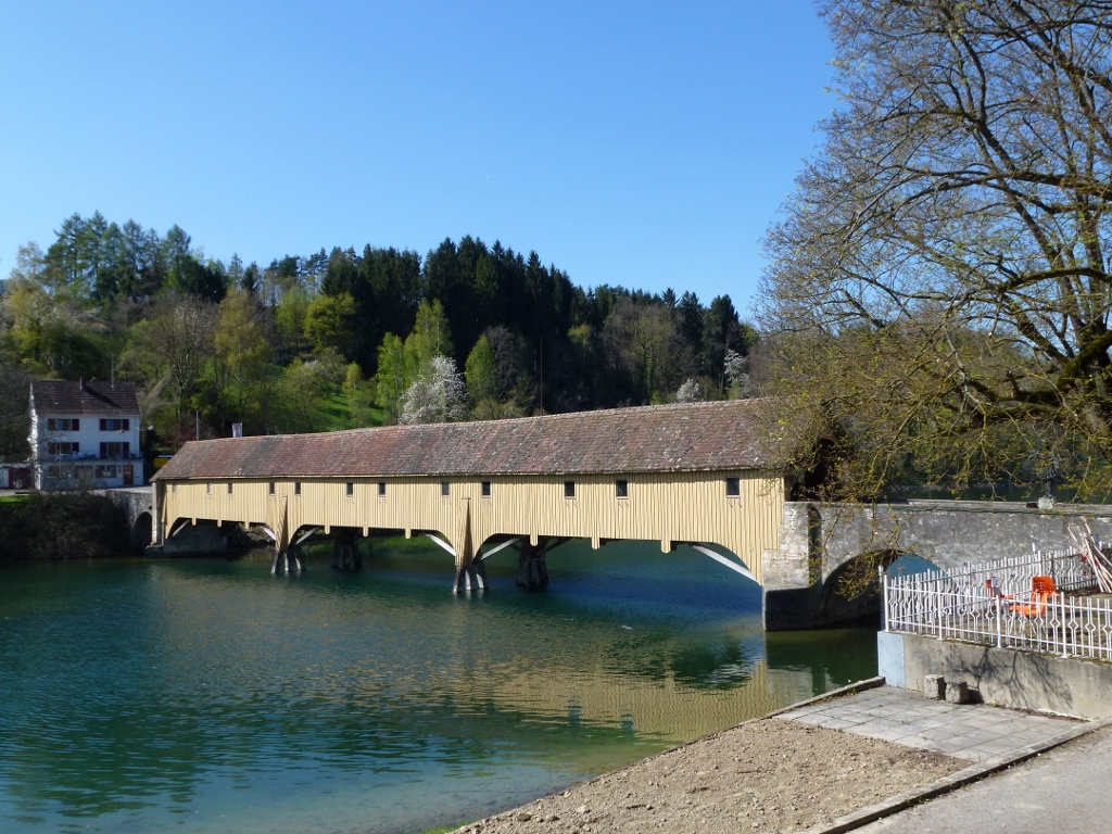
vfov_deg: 46.8
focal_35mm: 30
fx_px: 964
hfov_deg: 60.0
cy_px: 417
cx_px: 556
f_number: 4
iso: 100
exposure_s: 1/640
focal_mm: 5.4
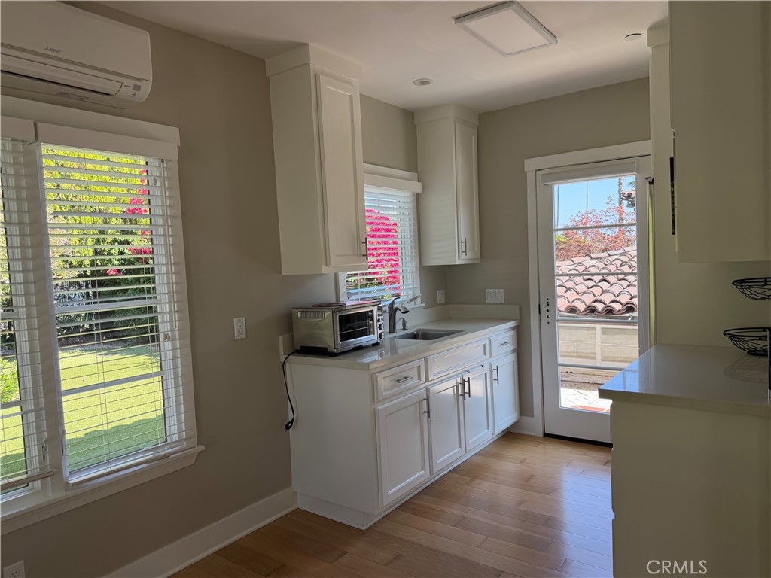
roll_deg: +3.0
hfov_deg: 71.6
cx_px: 386
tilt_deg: -2.8
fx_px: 535
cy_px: 289
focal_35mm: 24
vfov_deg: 56.8
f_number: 1.78
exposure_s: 1/308
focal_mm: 6.76
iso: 80
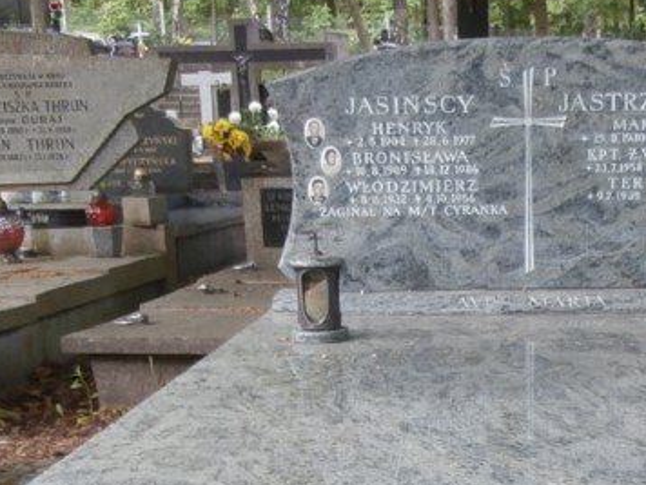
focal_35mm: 69
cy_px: 496
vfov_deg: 20.6
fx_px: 1288
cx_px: 506
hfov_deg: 27.7
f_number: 3
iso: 100
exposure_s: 1/60
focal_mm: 4.2
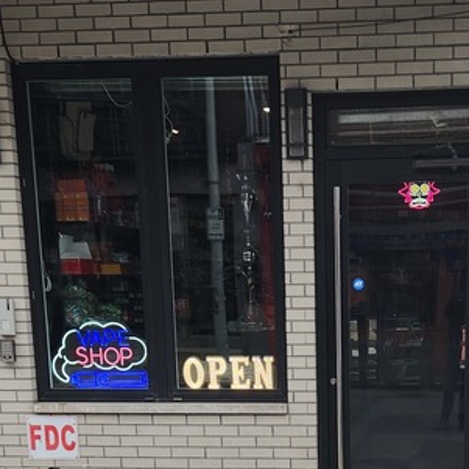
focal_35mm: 81
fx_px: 1242
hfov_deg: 21.2
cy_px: 640
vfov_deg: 19.4
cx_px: 343
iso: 20
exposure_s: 1/493
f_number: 1.8
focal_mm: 5.4
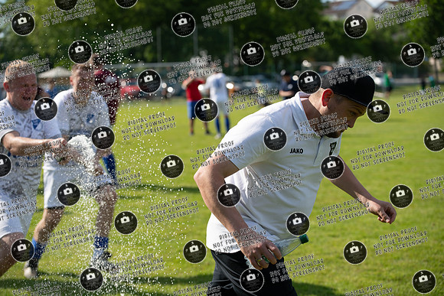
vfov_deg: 19.5
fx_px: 863
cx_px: 222
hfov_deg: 28.8
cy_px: 148
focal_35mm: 70
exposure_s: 1/1600
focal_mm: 70
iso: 160
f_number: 3.5
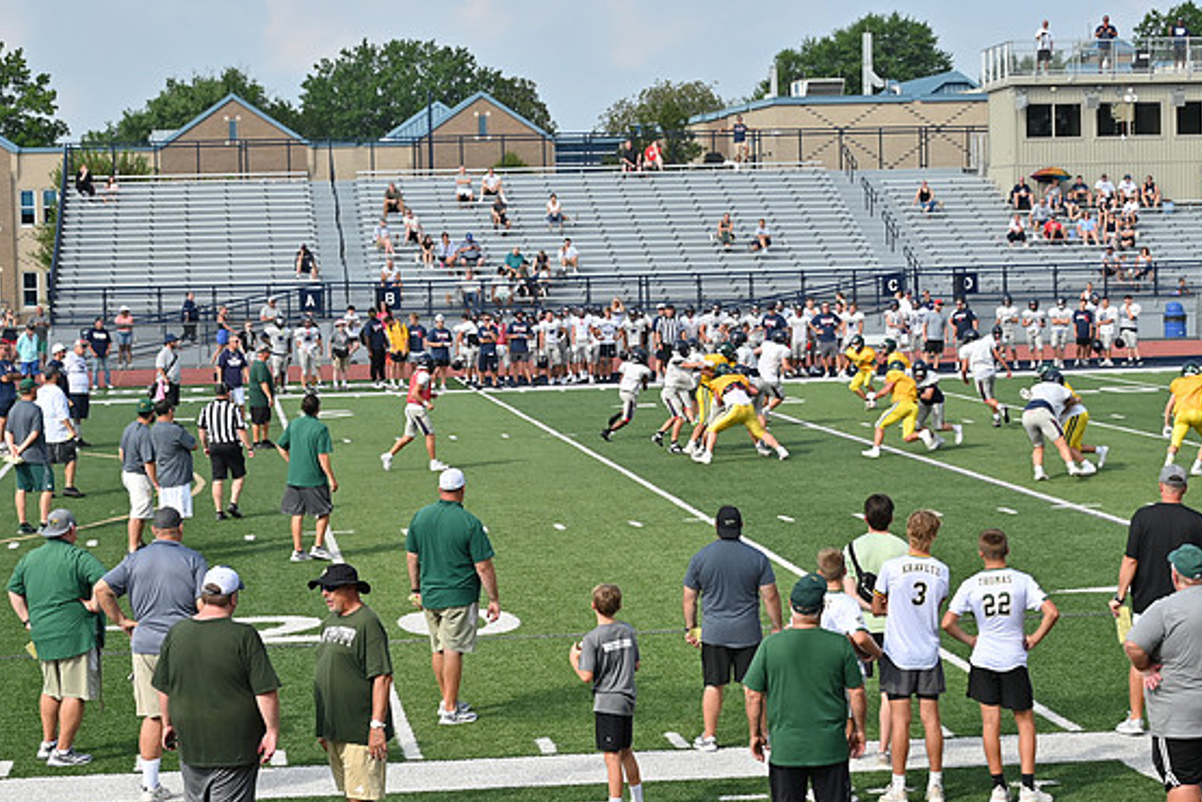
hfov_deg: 22.4
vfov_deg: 15.0
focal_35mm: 91
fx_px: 3038
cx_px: 606
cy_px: 396
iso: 100
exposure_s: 1/800
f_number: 4.5
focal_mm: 58
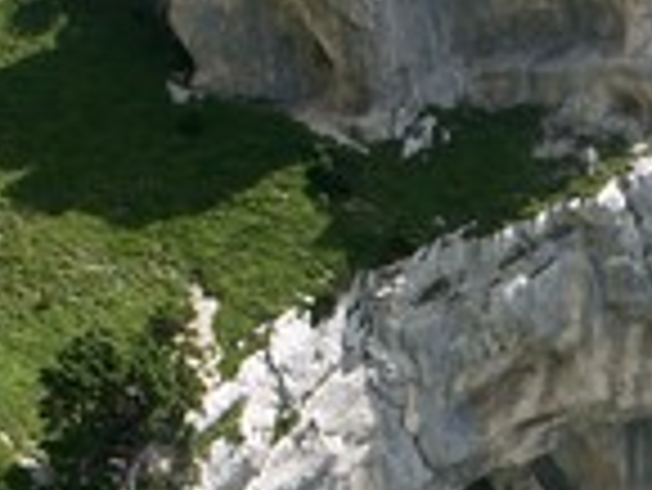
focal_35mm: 124
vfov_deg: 11.9
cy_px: 468
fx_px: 2338
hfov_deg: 15.8
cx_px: 472
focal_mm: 7.83
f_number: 5.6
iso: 64
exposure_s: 1/250
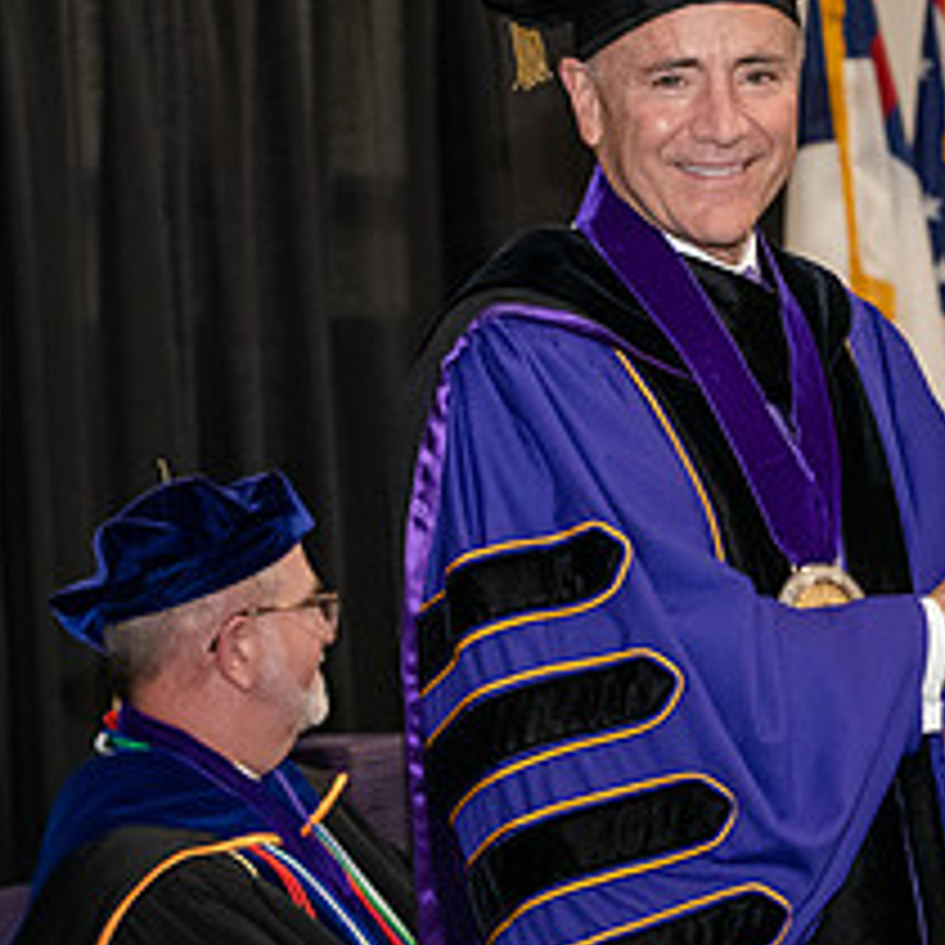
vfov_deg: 10.7
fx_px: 5065
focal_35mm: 164
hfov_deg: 10.6
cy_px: 425
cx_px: 814
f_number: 5
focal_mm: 70
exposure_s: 1/200
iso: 2500
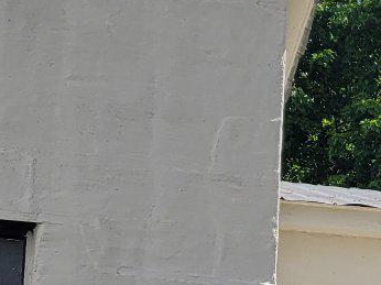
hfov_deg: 12.2
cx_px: 584
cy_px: 468
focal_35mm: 154
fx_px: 1694
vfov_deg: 9.3
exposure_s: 1/2417
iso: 40
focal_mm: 5.4
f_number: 1.8
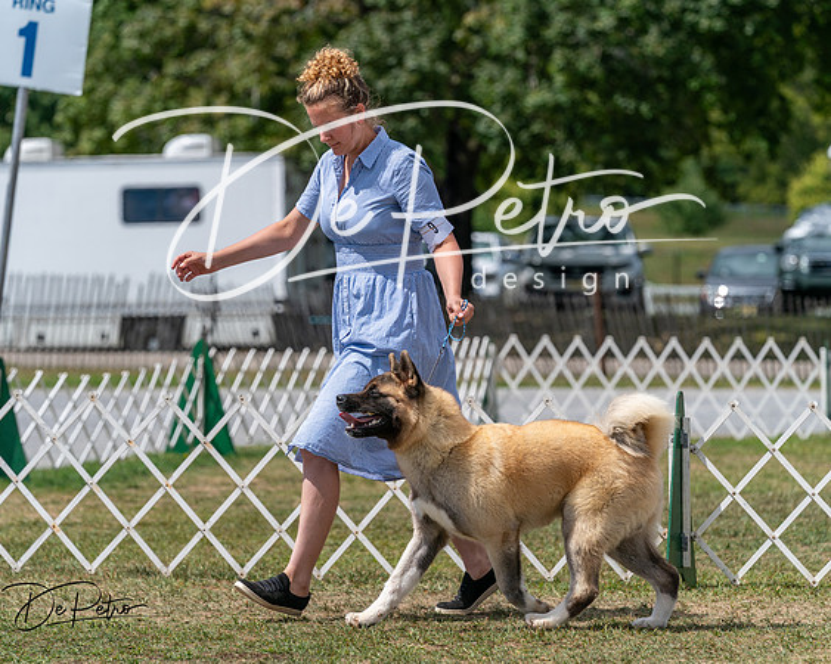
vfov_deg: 7.4
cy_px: 332
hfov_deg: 9.2
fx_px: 5150
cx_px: 416
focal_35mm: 209
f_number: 5
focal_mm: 186
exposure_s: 1/2000
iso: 160
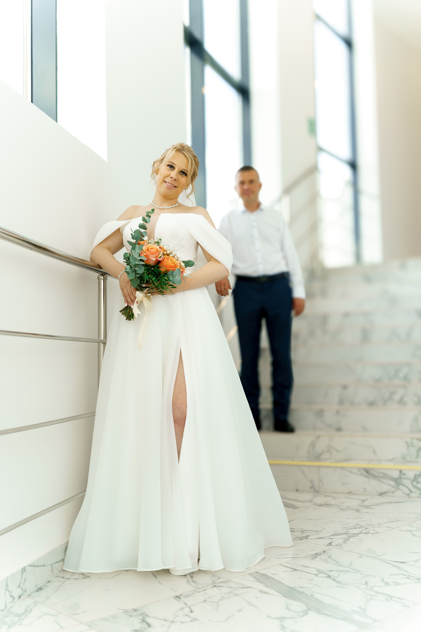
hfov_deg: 35.1
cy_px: 316
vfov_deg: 50.7
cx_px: 210
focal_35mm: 38
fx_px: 667
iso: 125
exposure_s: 1/250
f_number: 2
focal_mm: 38
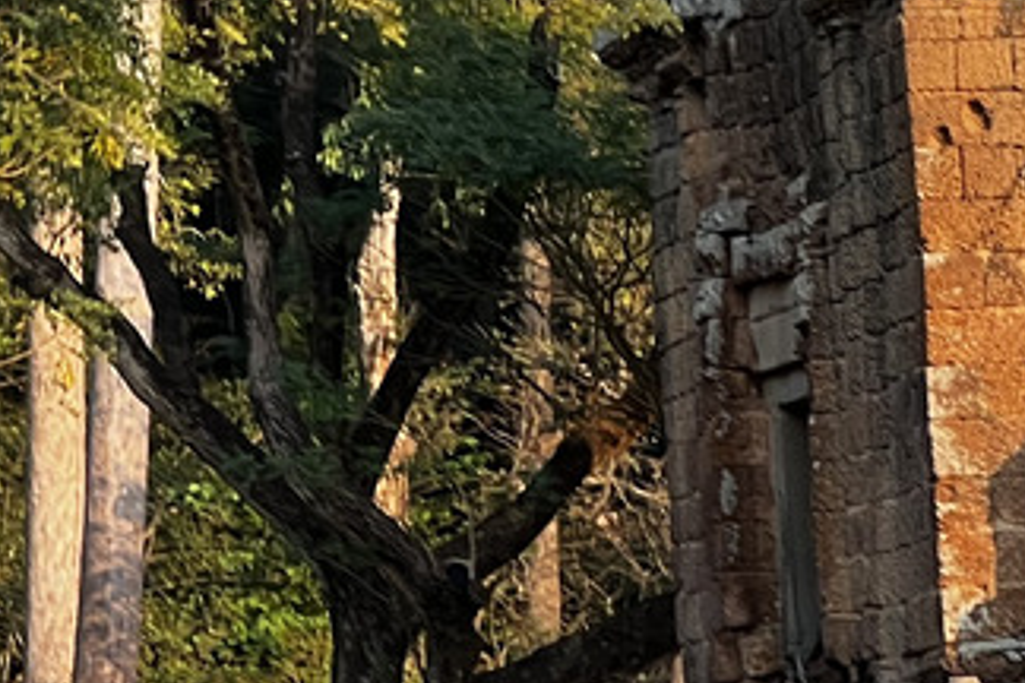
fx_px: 8456
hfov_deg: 6.9
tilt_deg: +3.1
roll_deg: -1.5
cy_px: -212
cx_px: 1098
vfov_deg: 4.6
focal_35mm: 297
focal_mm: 9
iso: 32
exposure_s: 1/99
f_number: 2.8
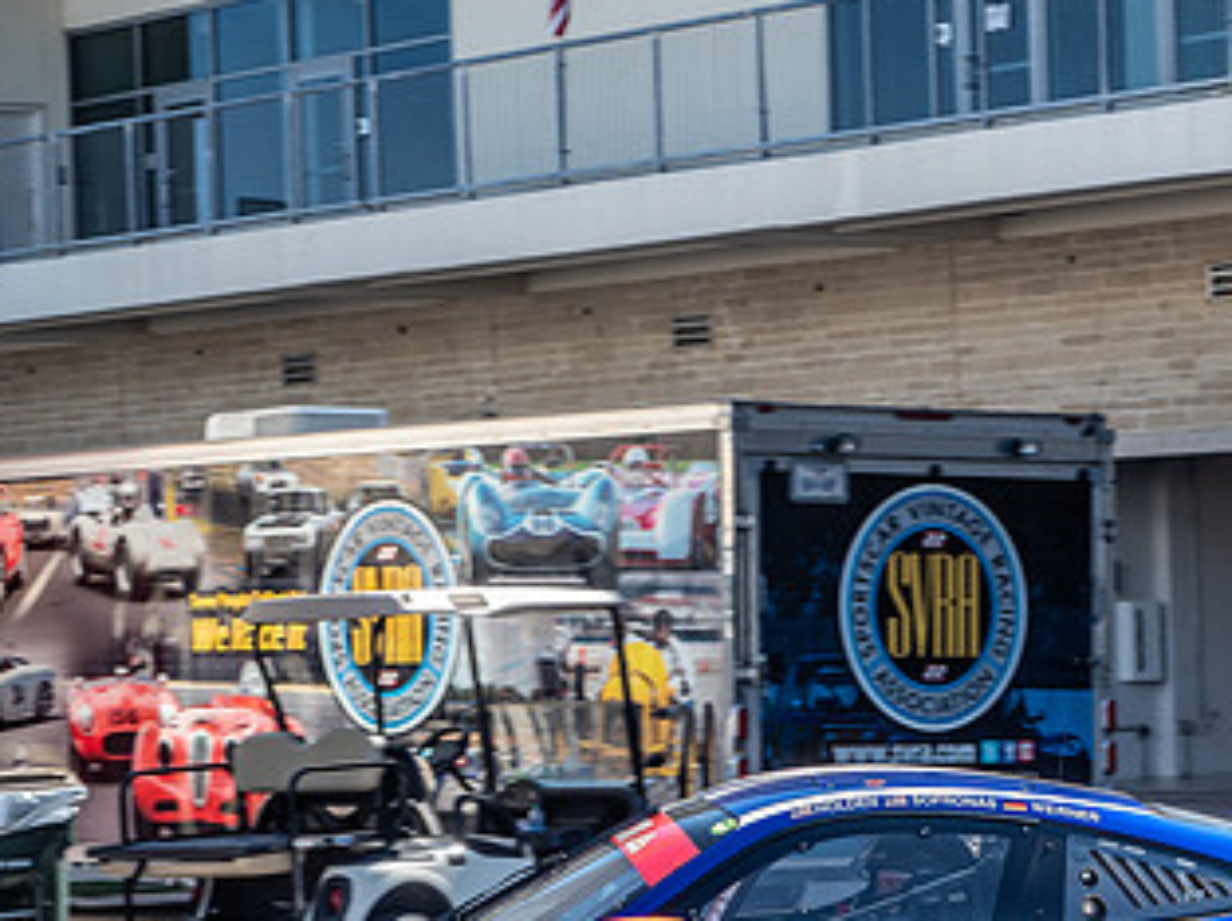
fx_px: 5012
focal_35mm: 141
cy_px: 832
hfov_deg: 14.0
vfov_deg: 10.4
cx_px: 768
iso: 64
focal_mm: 38
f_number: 5.6
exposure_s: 1/125
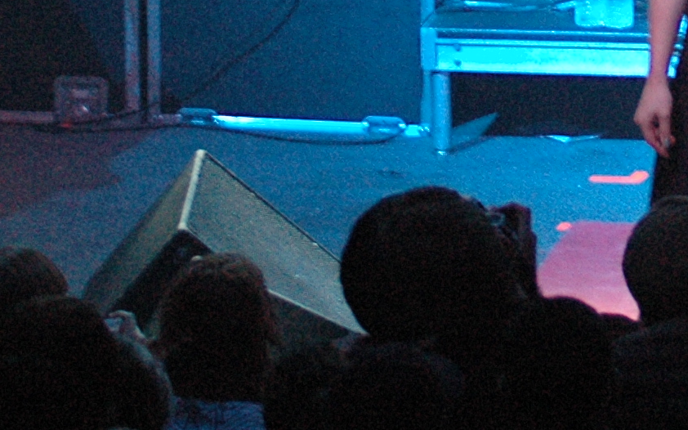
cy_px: -261
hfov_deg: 5.5
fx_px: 7162
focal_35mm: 382
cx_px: 744
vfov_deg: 3.4
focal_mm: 70
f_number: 2.8
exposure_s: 1/30
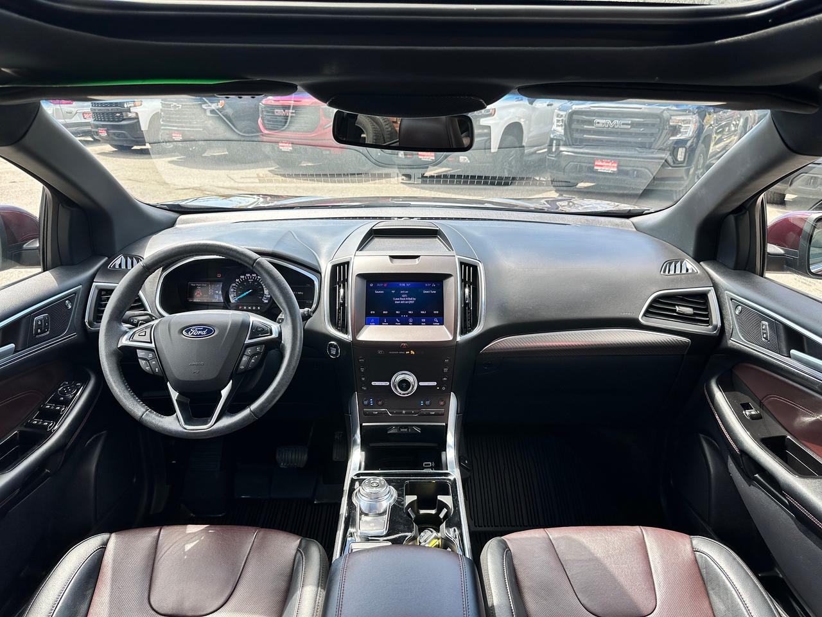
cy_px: 308
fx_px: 570
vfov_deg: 56.8
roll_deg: -0.8
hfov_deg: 71.6
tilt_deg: -21.9
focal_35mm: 24
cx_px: 411
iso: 80
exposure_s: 1/473
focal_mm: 6.86
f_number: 1.78
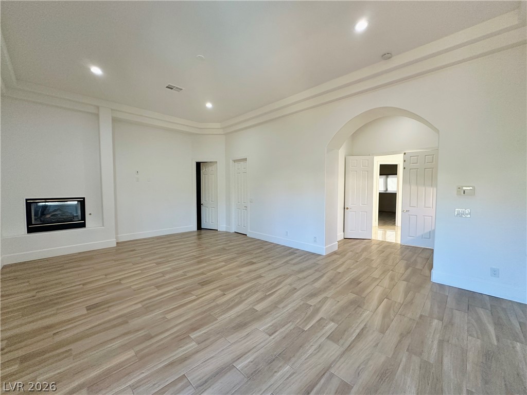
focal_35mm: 14
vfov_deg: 85.7
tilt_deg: -2.9
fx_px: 213
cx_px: 264
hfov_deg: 102.1
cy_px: 198
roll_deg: -0.1
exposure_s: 1/120
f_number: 2.2
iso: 250
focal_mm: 2.22
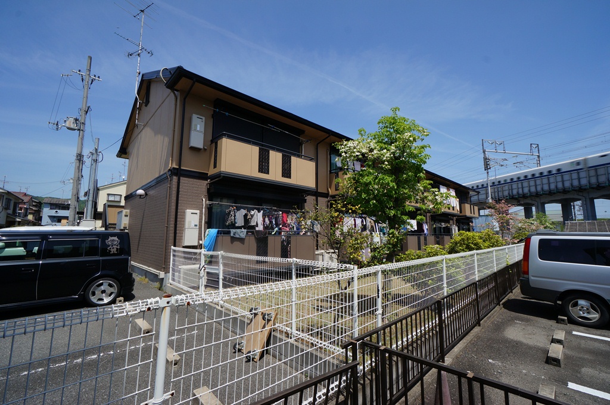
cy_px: 202
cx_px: 305
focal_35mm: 15
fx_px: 254
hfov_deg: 100.5
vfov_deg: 77.2
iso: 100
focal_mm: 10
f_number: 13
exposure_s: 1/160
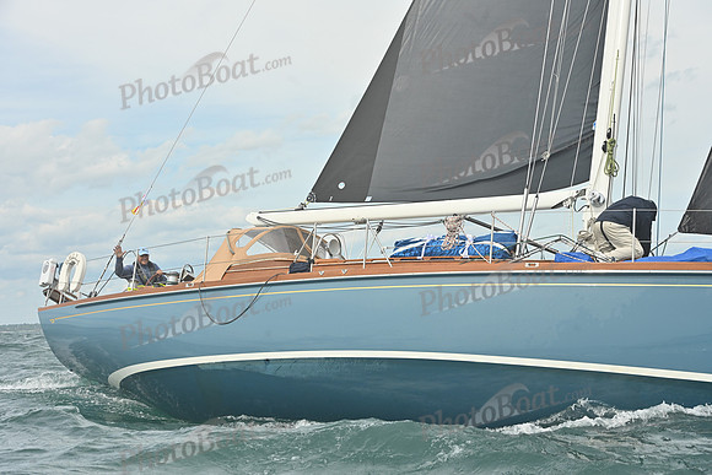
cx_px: 356
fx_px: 1385
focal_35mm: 70
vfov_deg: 19.5
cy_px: 238
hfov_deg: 28.8
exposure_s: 1/1250
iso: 320
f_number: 8
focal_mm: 70
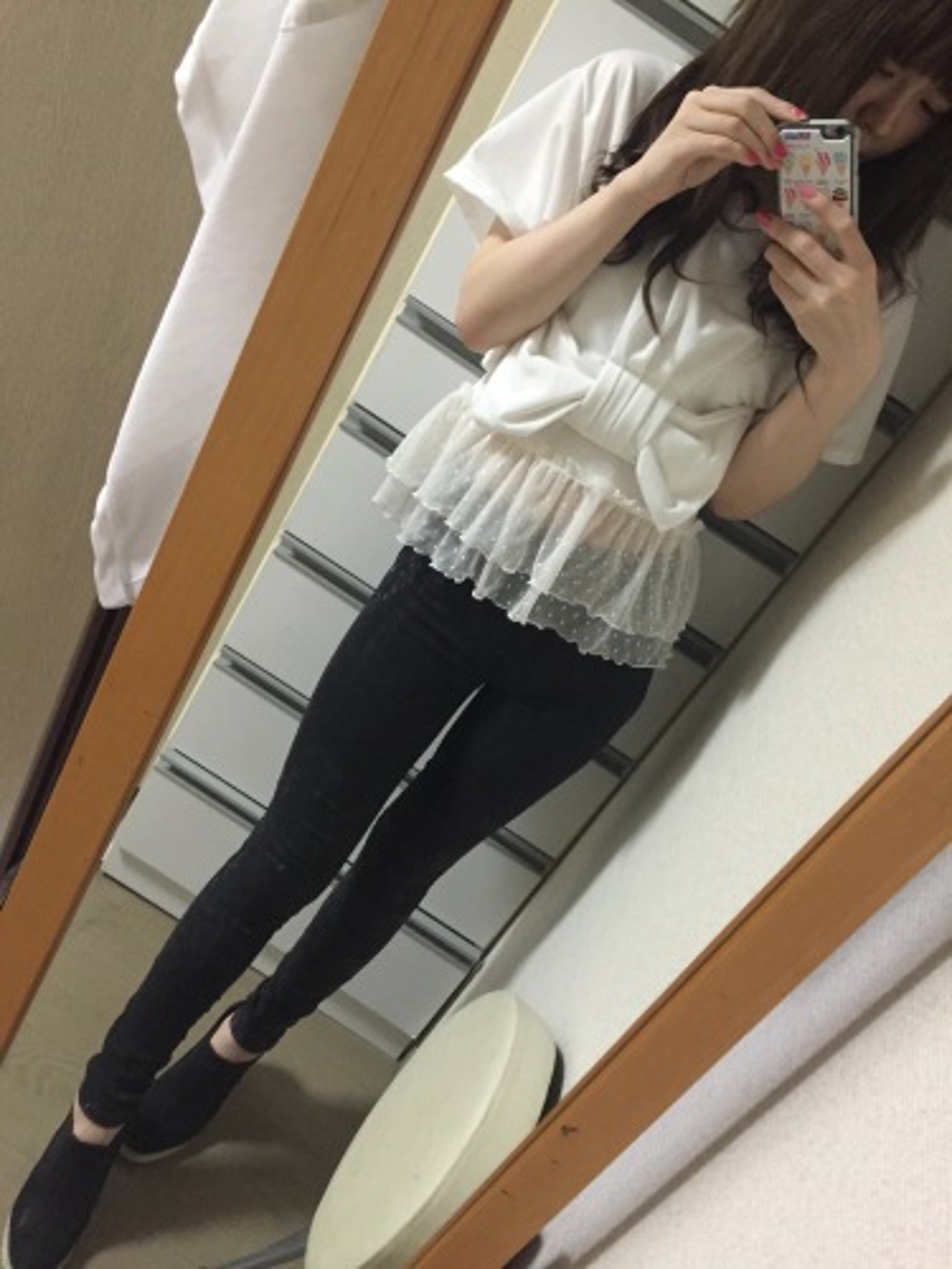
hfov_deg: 48.2
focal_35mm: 29
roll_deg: -33.2
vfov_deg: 61.7
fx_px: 1063
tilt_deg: -33.3
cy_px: 634
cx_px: 476
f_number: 2.2
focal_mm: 4.15
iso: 250
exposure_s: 1/24
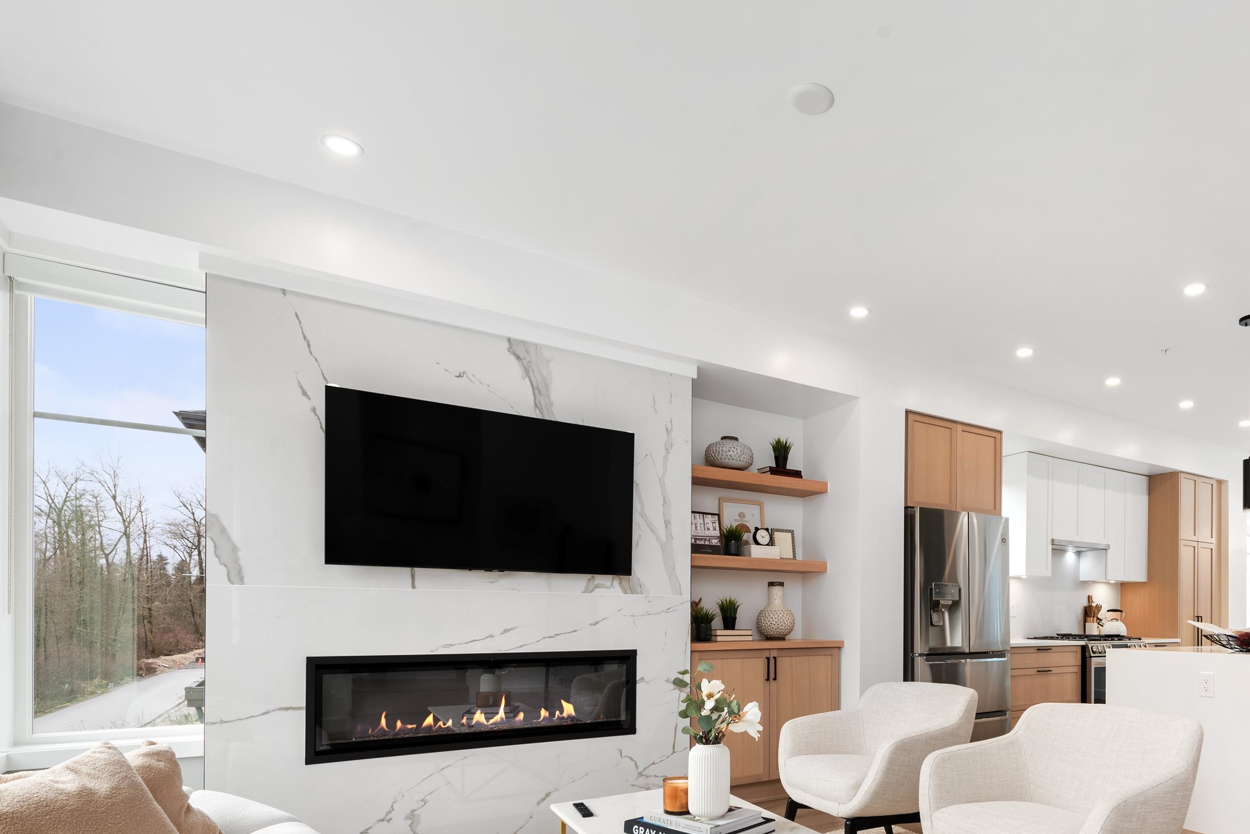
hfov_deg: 78.1
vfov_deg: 56.8
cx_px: 850
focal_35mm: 21
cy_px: 617
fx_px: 729
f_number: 8
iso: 250
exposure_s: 1/20
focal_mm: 14
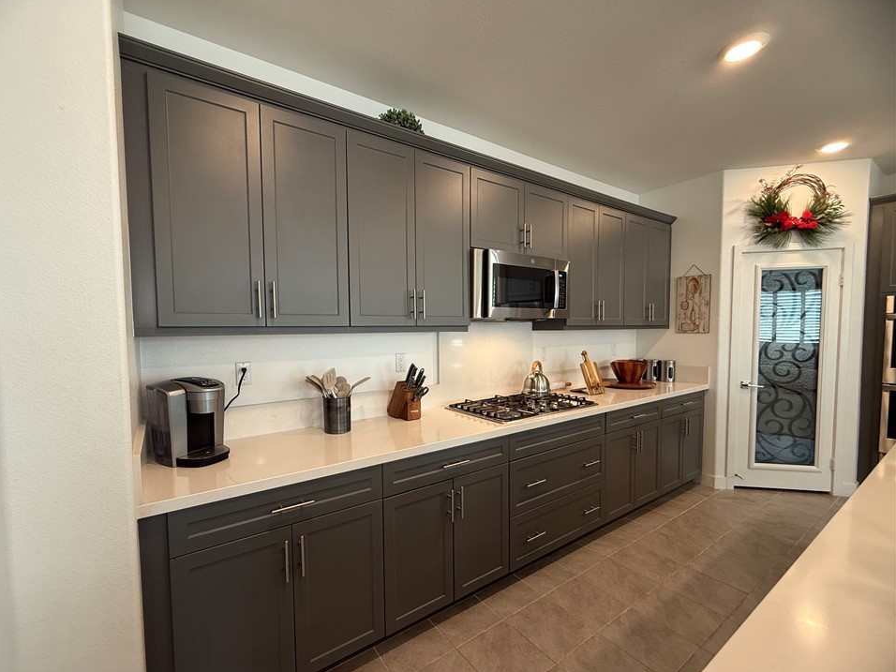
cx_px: 417
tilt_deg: -2.8
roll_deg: +0.7
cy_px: 351
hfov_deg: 98.0
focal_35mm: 15
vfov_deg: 81.7
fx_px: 388
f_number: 2.2
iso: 160
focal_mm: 2.22
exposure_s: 1/60
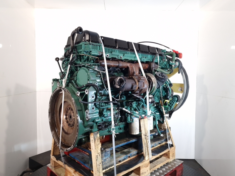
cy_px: 88
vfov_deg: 58.9
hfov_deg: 73.9
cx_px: 118
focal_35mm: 23
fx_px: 156
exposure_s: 1/50
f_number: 1.8
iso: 100
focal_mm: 6.4
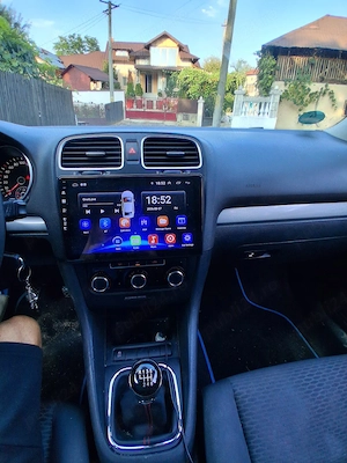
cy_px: 232
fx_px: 227
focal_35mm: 17
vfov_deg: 91.0
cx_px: 174
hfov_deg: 74.7
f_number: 2.2
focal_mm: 1.4
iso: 50
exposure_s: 1/100
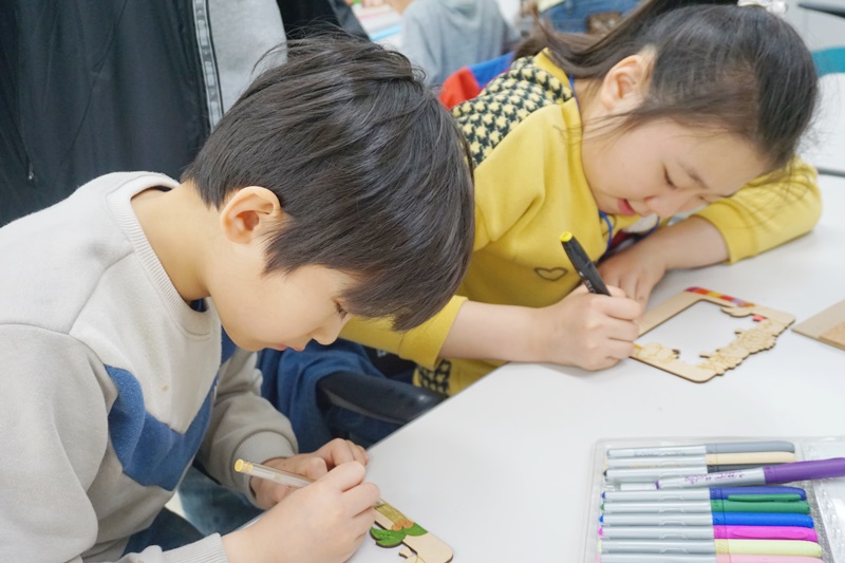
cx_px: 422
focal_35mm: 38
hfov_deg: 51.3
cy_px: 282
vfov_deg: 35.5
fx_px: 880
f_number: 4.5
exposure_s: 1/160
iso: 1250
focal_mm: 25
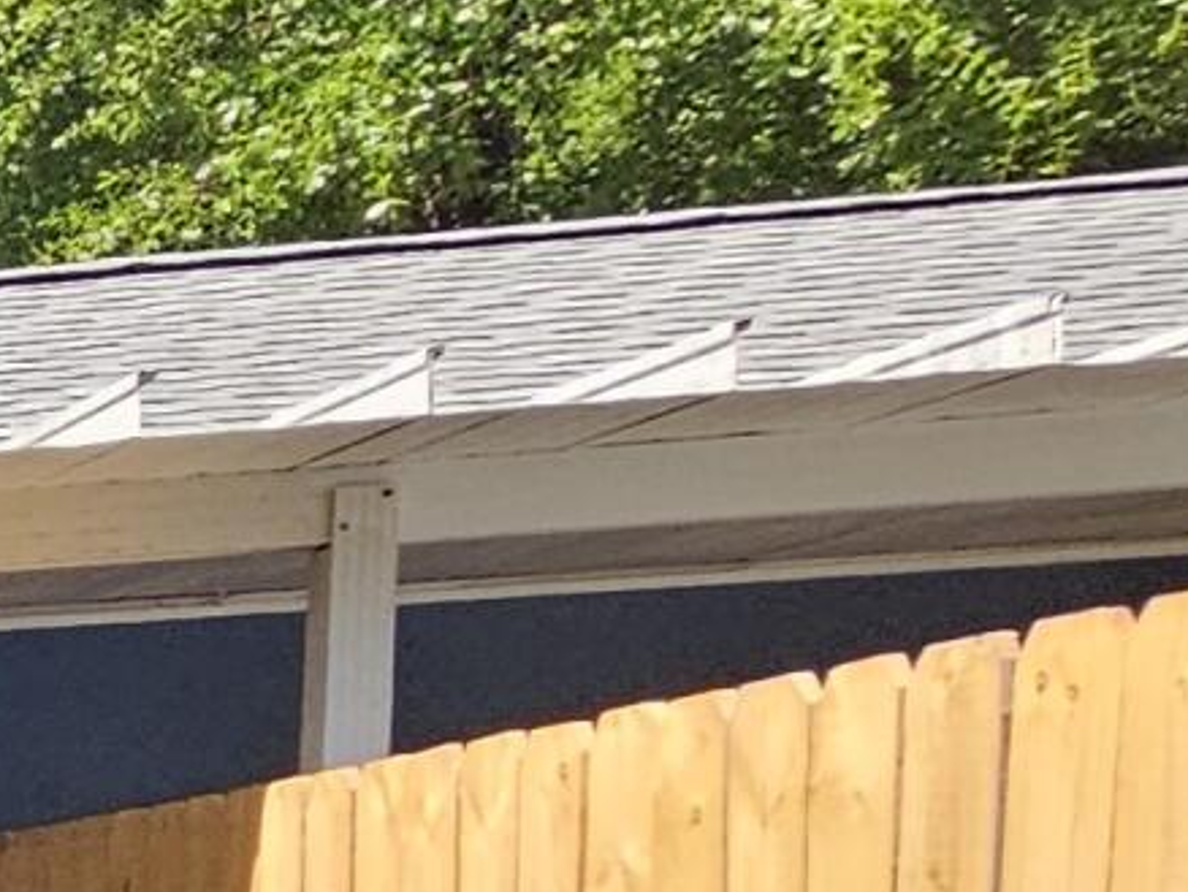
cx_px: -2040
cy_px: 1478
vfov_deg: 15.0
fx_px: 3056
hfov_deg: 12.8
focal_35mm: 89
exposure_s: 1/1000
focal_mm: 2.2
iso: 100
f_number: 2.2
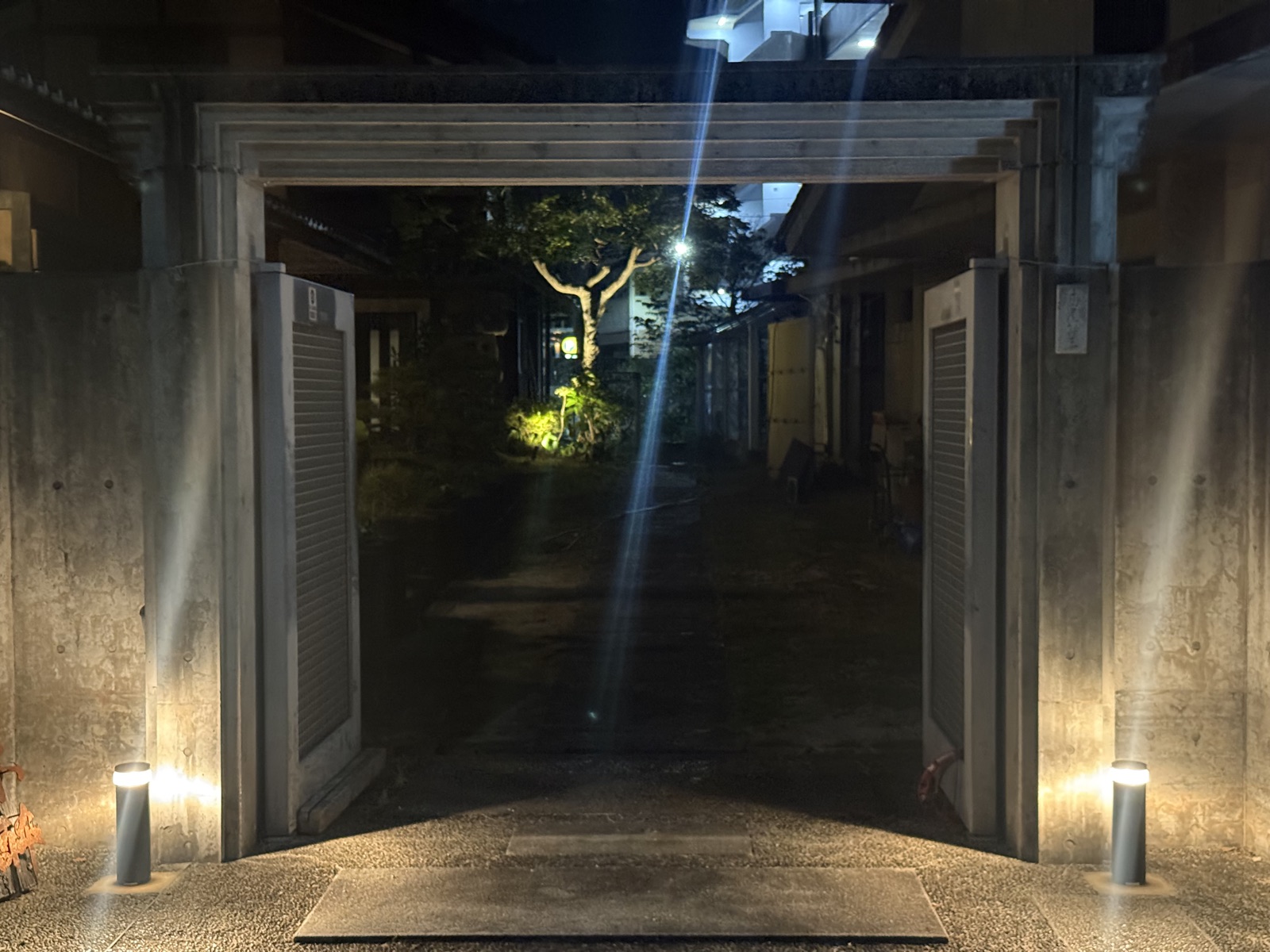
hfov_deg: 39.7
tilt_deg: -1.6
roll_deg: +0.4
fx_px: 1761
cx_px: 635
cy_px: 476
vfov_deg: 30.3
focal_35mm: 48
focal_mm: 6.76
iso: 1000
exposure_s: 1/20
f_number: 1.78
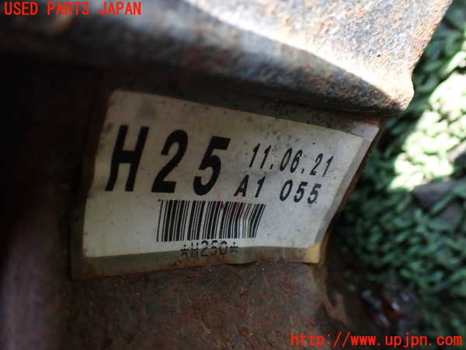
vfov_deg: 46.8
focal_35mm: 30
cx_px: 233
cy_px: 175
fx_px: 404
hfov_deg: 60.0
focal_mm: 5.4
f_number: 2.3
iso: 100
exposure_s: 1/125
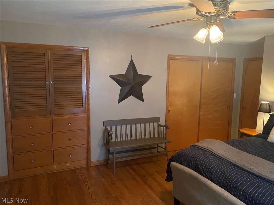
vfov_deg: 53.1
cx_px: 137
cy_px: 102
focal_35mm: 26
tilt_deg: -6.7
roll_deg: +0.2
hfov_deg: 67.3
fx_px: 206
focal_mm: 4.25
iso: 640
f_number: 1.8
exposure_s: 1/30
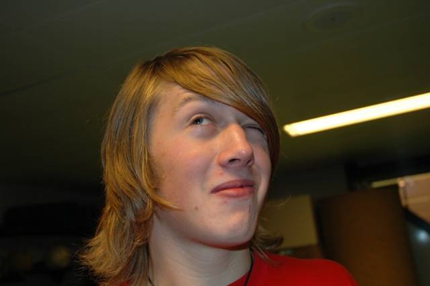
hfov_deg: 47.9
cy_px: 143
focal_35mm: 40
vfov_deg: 33.0
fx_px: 483
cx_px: 215
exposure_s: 1/60
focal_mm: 27
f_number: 3.8
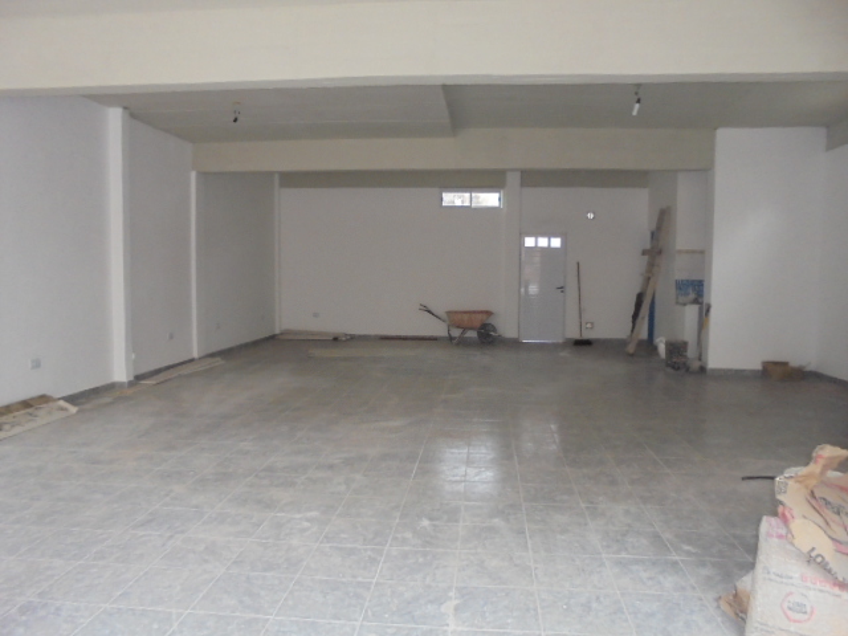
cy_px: 318
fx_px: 637
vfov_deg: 53.1
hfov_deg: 67.3
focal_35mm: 26
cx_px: 424
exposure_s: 1/125
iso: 400
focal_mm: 4.6
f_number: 3.5
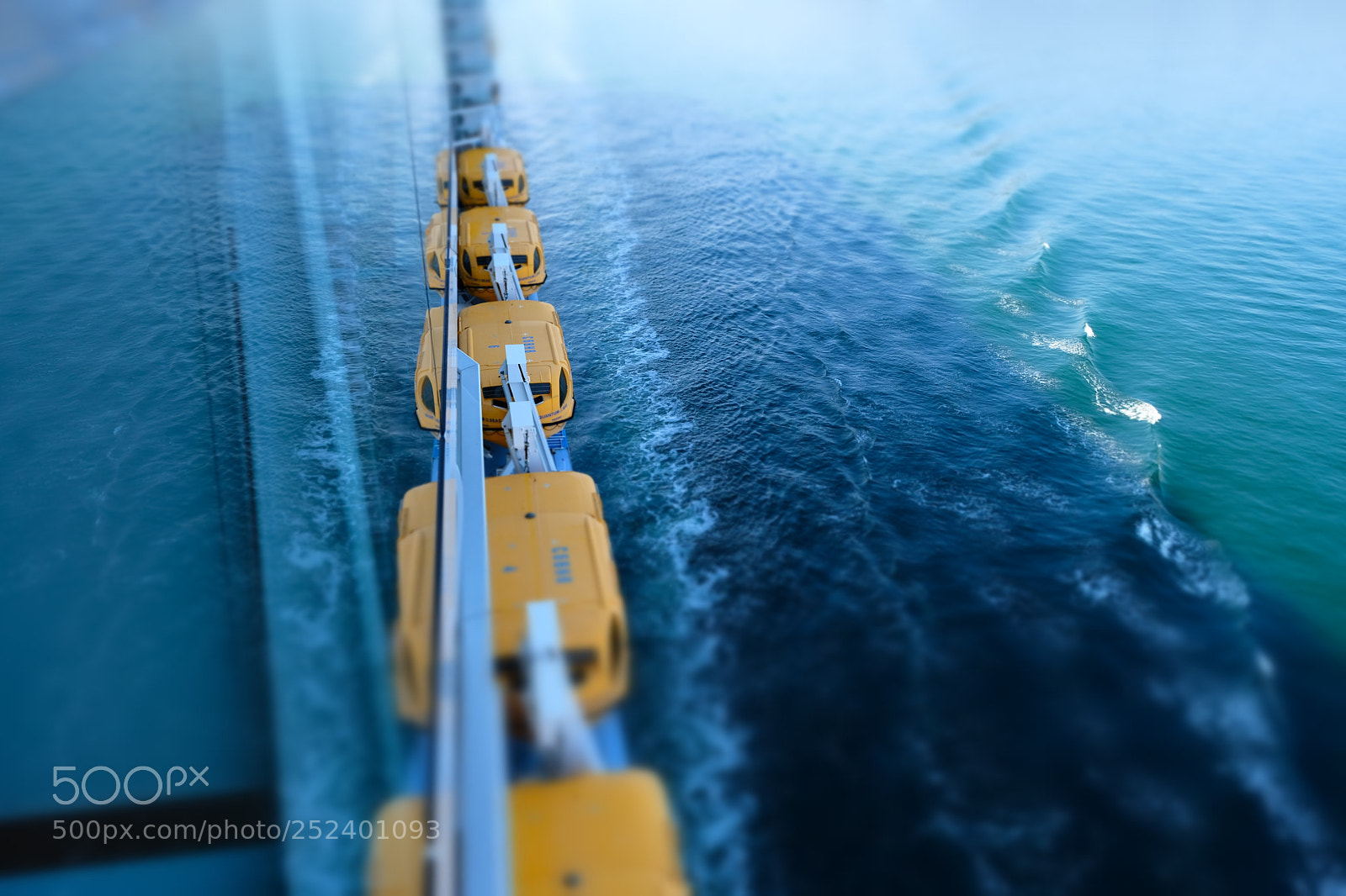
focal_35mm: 27
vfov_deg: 47.9
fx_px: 1009
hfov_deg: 67.4
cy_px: 448
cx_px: 673
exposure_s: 1/600
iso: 200
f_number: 3.6
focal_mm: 18
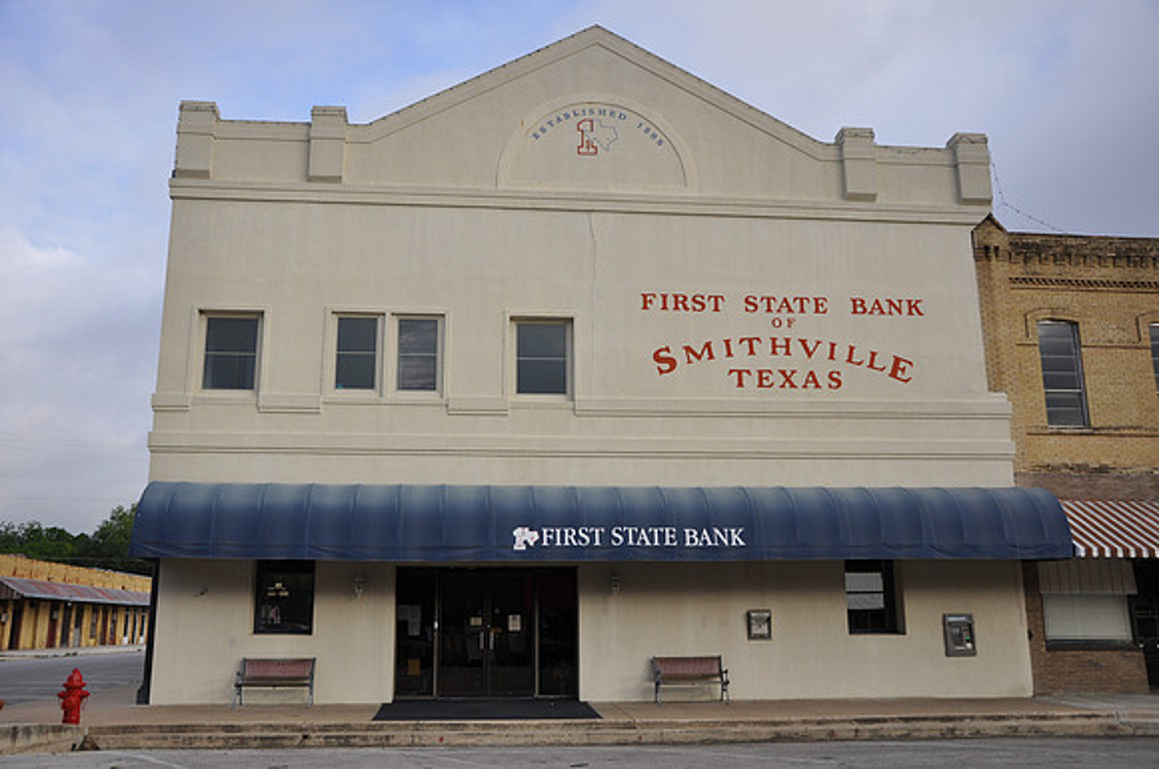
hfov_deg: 57.3
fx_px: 1061
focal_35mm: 33
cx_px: 580
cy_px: 384
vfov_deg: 39.9
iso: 200
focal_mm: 22
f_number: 5.6
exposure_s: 1/125
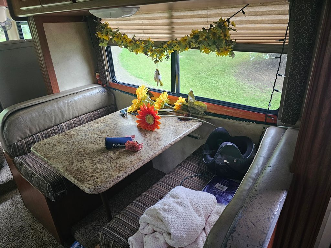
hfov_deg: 73.9
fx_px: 220
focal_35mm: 23
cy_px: 124
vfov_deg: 58.9
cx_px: 166
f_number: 1.7
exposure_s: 1/120
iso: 320
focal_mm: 6.3
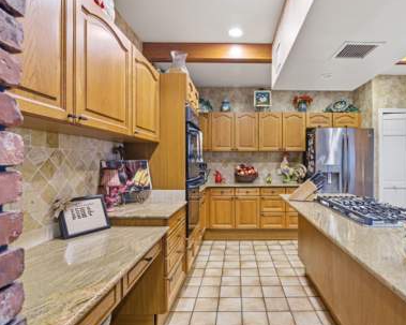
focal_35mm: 19
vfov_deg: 70.8
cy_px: 159
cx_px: 238
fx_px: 228
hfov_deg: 82.6
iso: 800
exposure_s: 1/50
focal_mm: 16
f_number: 8
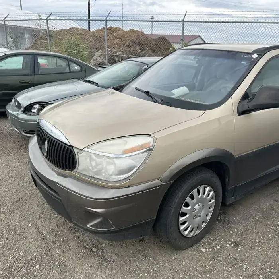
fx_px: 264
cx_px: 185
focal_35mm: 29
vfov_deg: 55.6
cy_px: 143
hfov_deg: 54.6
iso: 80
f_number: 1.78
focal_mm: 6.86
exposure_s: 1/2028
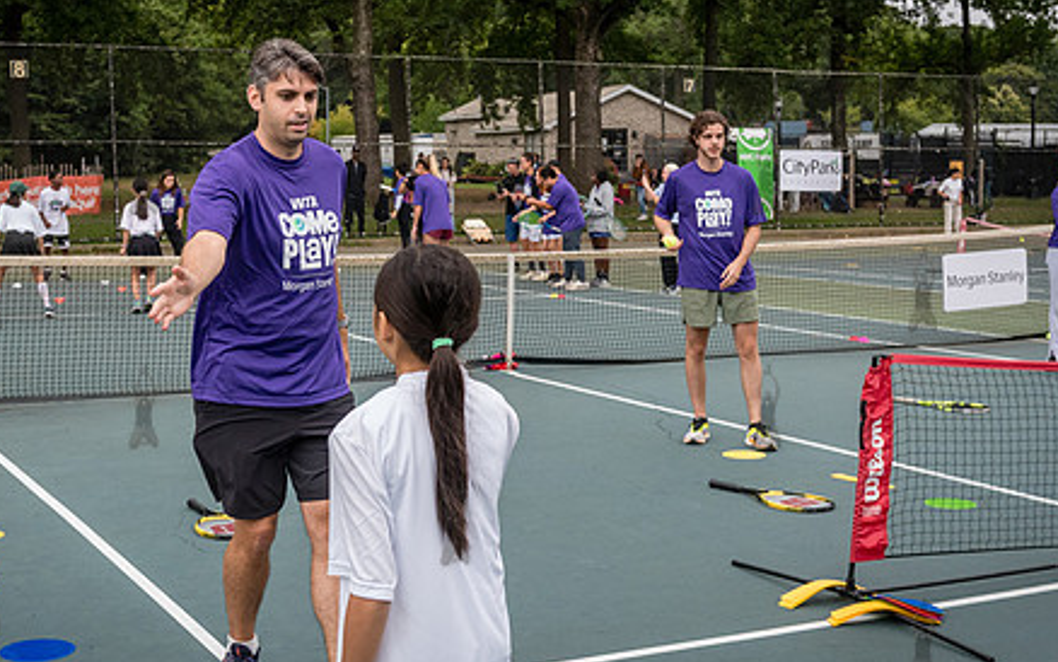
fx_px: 1529
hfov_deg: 38.1
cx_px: 467
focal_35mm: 53
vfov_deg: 24.4
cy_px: 289
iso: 1600
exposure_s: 1/2000
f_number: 5
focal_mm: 38
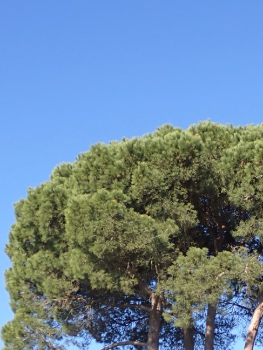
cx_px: 208
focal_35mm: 71
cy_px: 387
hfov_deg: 20.5
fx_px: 719
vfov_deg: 25.4
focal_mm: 5.79
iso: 100
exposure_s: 1/125
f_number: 7.1
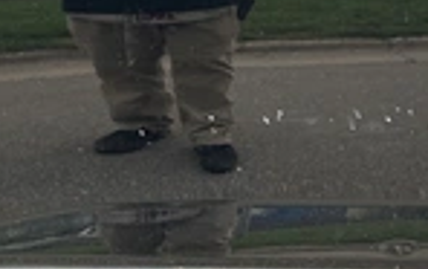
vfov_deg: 16.2
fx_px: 935
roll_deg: +1.1
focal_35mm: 80
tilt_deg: -11.7
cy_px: 40
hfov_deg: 25.5
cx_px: 116
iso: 20
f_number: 1.8
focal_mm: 3
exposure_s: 1/199
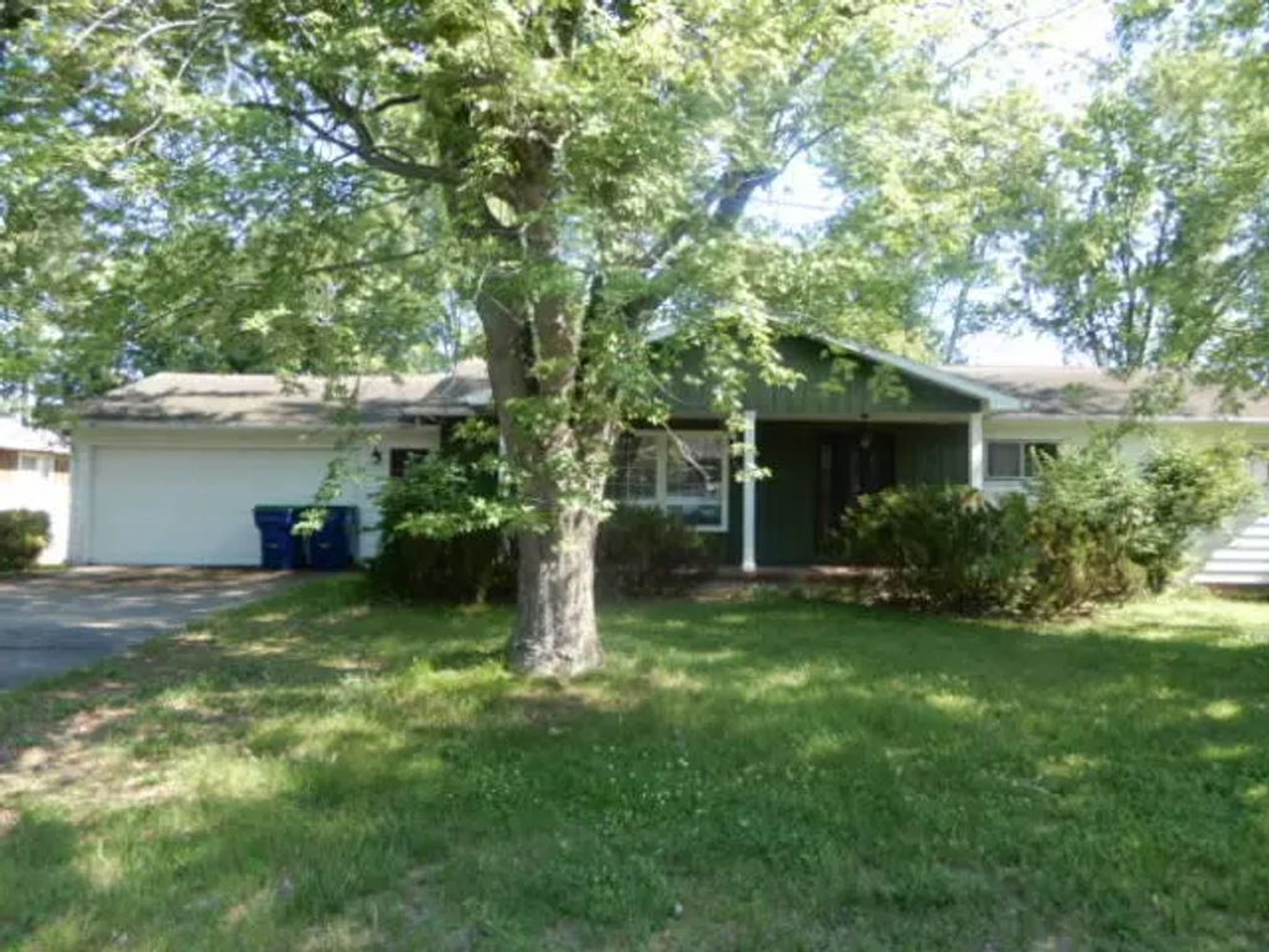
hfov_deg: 71.6
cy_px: 476
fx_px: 880
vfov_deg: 56.8
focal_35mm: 24
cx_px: 634
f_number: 3.4
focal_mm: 4.3
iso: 80
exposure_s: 1/100
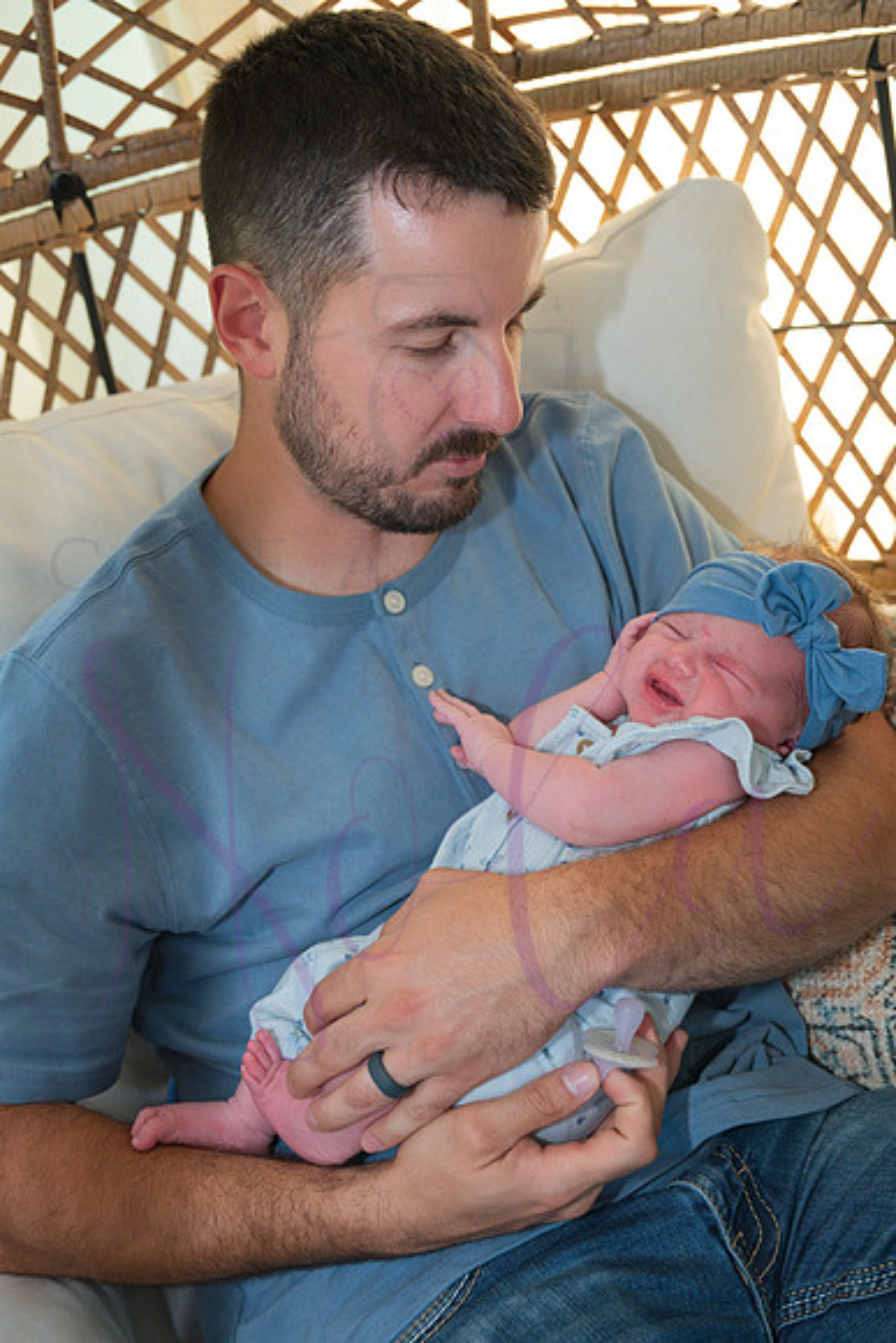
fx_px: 1679
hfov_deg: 29.9
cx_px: 448
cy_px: 672
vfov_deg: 43.6
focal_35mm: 45
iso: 1600
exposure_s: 1/320
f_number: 4
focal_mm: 45
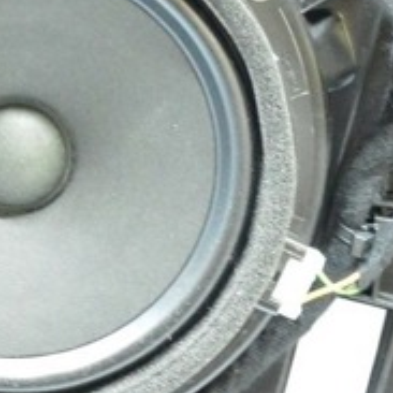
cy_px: 147
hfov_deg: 15.9
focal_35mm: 107
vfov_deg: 16.3
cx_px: -9
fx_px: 1374
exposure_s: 1/20
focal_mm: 24
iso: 6400
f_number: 6.3
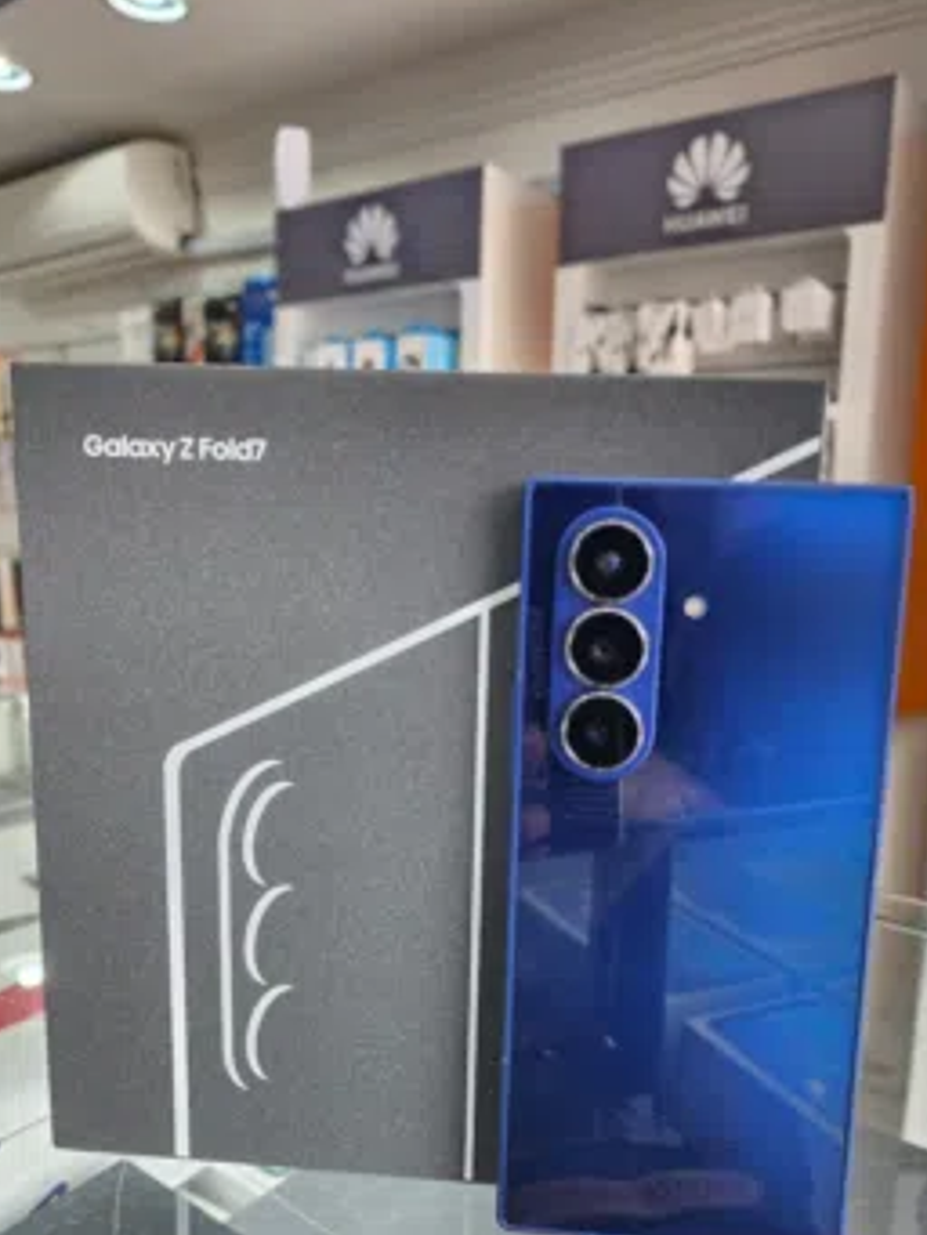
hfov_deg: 51.4
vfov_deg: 65.2
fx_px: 963
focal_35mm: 27
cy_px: 674
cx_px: 485
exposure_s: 1/100
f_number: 1.8
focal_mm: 6.4
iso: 64
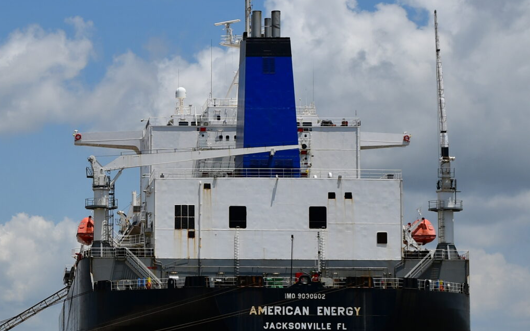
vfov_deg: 10.0
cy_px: 221
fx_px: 1892
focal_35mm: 131
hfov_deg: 15.7
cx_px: 18
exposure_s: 1/500
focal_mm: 34
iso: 140
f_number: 11
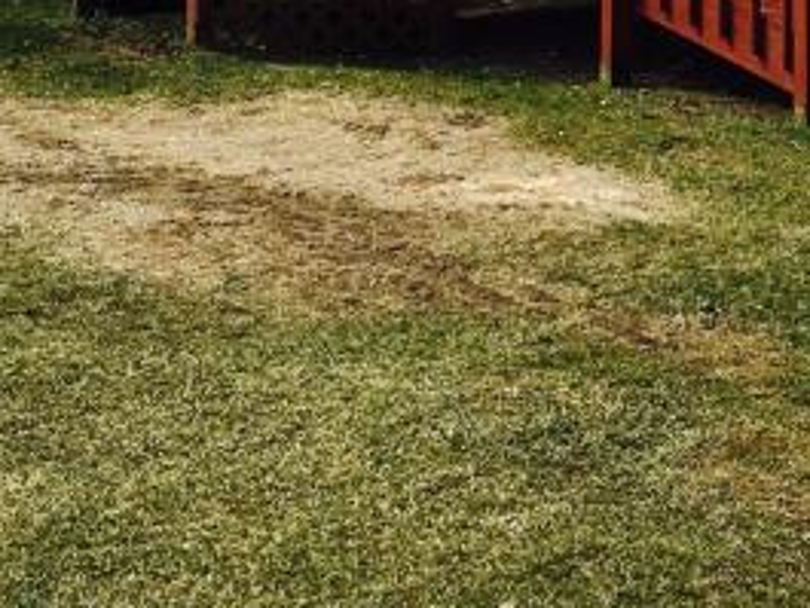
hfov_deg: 17.0
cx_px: 880
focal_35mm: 112
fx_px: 2622
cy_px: -296
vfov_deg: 12.6
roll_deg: -1.3
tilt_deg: +0.3
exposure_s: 1/1923
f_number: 2.2
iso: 25
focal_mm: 4.15
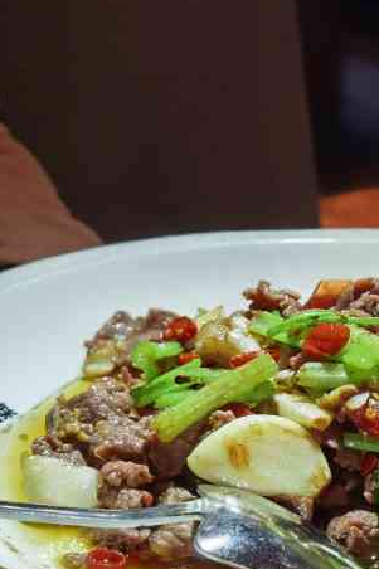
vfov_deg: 17.5
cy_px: 439
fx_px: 1833
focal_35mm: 116
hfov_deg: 11.6
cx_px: 438
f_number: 4
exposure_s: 1/100
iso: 100
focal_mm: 6.71
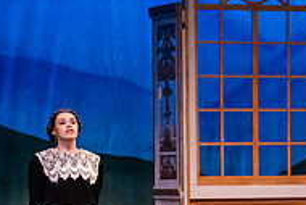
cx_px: 424
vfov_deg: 5.2
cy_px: 204
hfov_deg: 7.7
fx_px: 2237
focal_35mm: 263
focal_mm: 86
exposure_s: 1/250
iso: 4000
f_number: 3.2
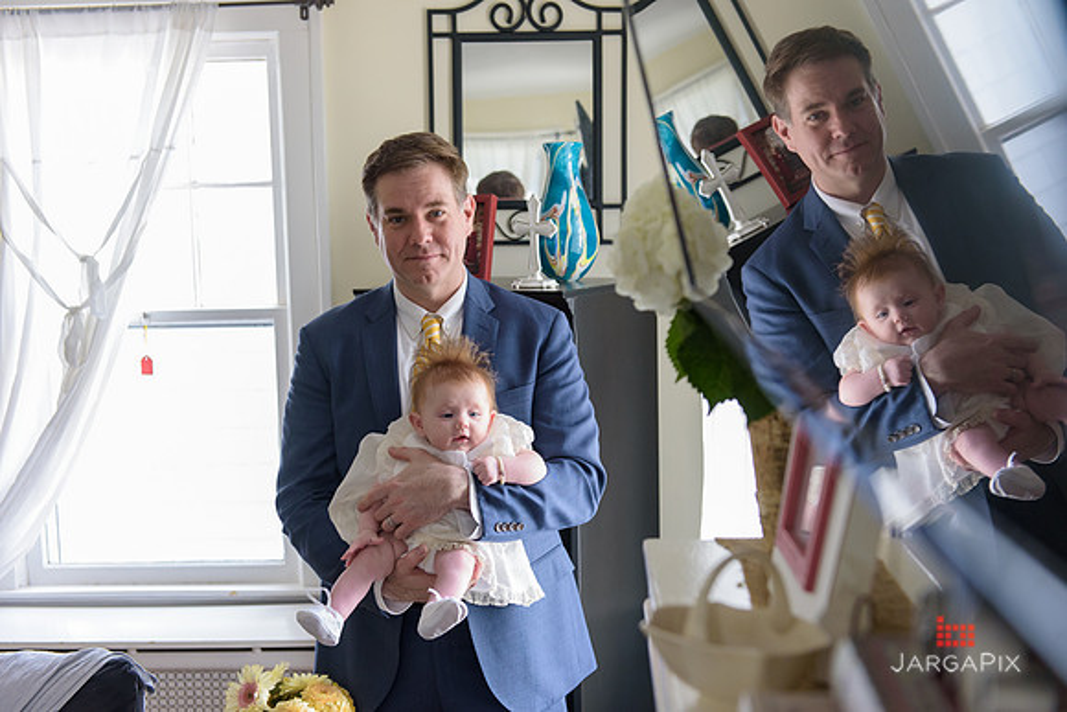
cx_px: 534
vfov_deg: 28.1
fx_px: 1423
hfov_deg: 41.1
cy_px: 356
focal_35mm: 48
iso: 1600
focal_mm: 48
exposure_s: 1/125
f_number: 3.2
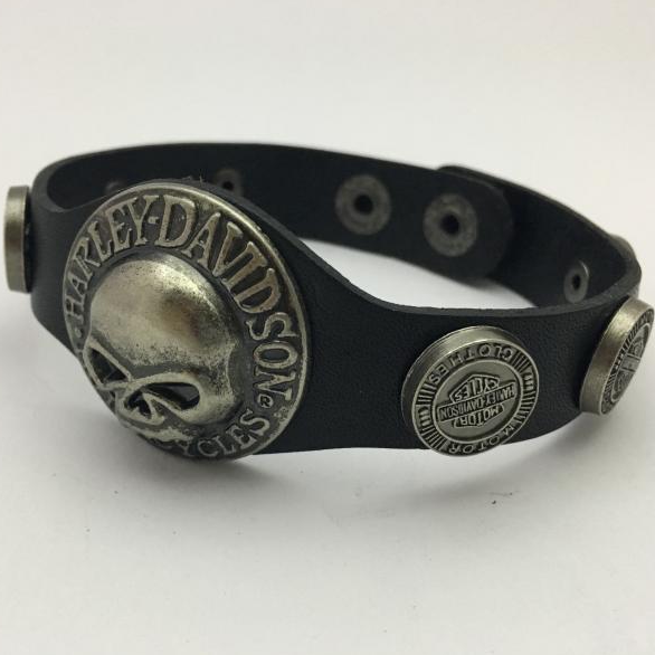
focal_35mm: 35
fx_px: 749
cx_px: 288
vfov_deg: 47.2
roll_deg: -0.5
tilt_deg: -30.6
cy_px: 325
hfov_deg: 47.1
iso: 160
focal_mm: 4.15
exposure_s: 1/30
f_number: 2.2
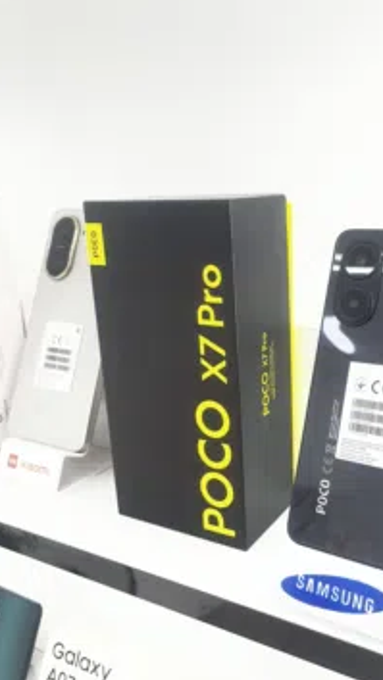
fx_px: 578
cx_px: 283
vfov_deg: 61.0
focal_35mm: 32
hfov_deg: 35.9
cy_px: 353
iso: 32
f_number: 1.6
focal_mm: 5.1
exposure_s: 1/100
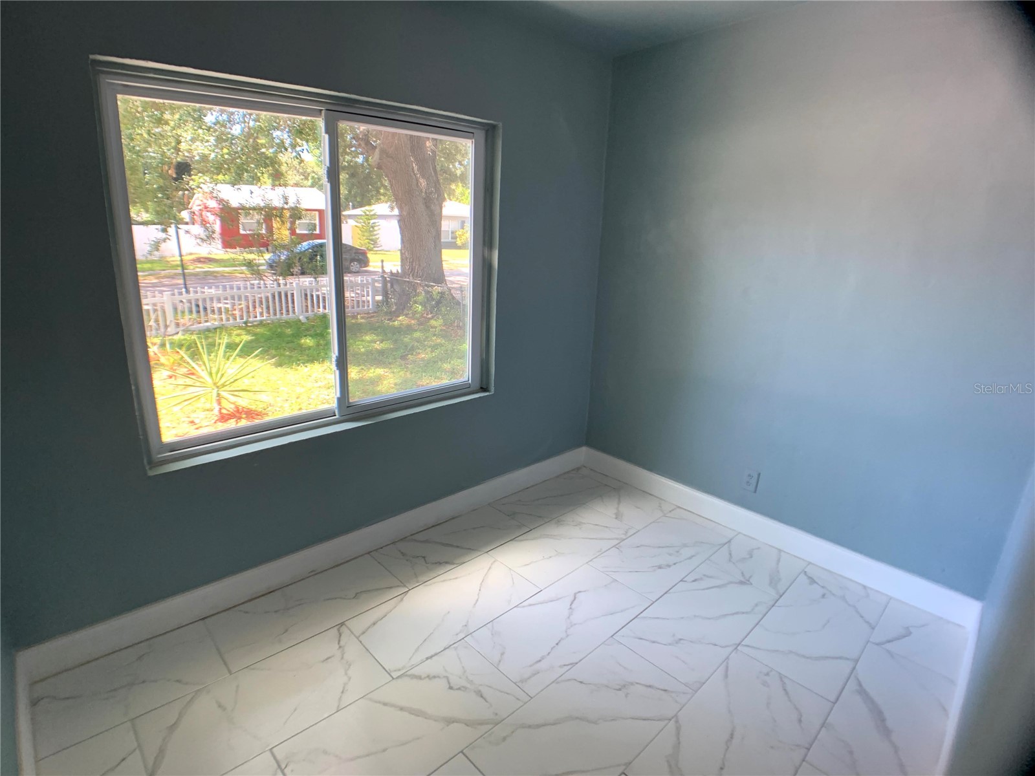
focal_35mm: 26
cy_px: 388
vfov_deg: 53.1
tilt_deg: -15.8
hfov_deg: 67.3
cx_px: 518
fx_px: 777
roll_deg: -2.1
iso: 80
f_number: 1.8
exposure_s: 1/121
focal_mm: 4.25
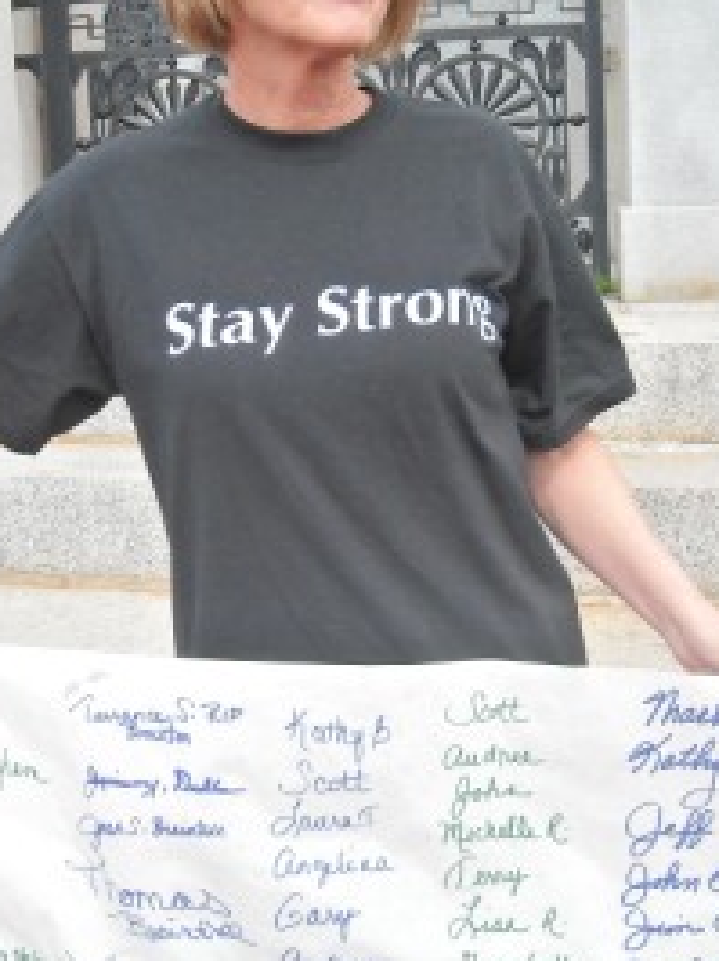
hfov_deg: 24.8
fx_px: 1637
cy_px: 484
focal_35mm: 59
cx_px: 336
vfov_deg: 32.7
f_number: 2.8
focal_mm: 5.7
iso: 64
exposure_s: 1/272
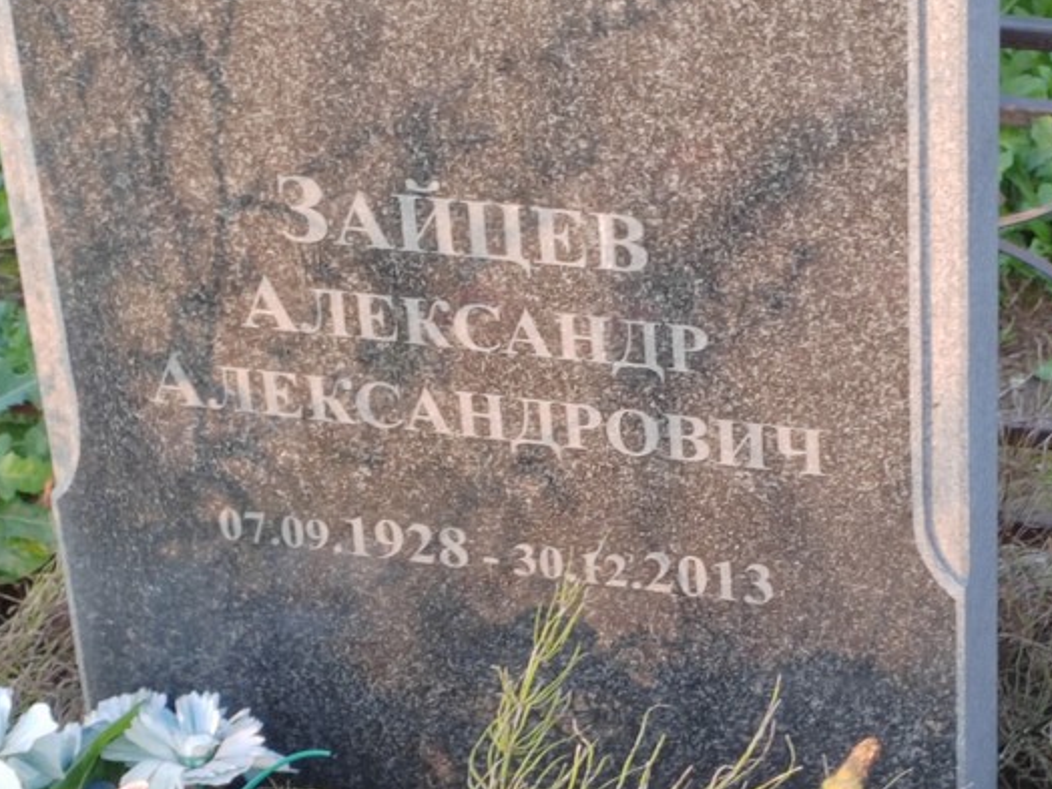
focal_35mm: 113
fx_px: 3434
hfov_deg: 17.4
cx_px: 630
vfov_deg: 13.1
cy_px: 448
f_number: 1.9
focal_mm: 5.52
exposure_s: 1/110
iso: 100
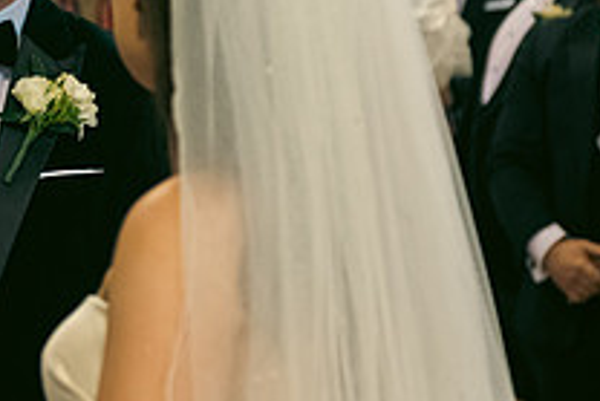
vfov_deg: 7.5
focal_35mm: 184
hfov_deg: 11.2
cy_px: 85
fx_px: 3069
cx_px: 179
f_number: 3.5
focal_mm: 66
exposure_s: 1/160
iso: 1000
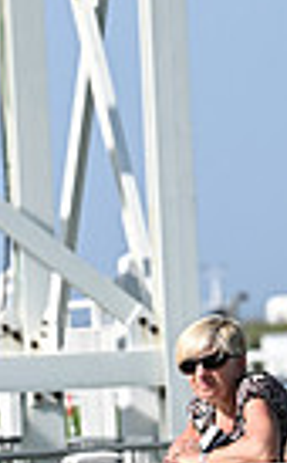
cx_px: -601
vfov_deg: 2.8
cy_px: 478
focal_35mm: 757
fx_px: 9524
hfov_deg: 1.7
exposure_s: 1/2500
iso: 400
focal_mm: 175
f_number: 5.6
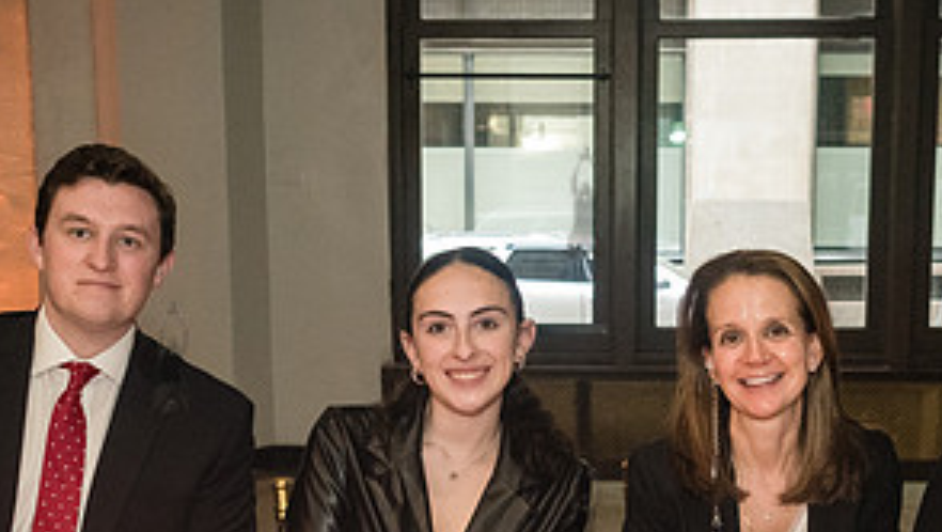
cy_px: 512
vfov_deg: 15.9
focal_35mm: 75
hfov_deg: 28.1
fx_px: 1875
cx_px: 563
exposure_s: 1/125
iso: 5000
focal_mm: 35
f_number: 4.5
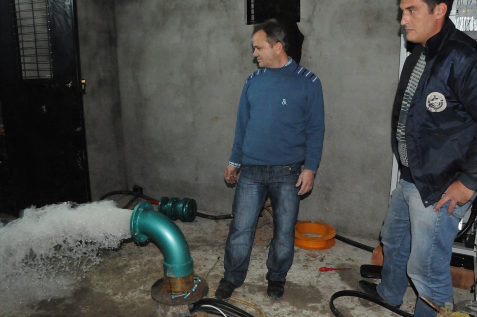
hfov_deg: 63.7
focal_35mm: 29
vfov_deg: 44.8
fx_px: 384
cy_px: 148
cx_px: 233
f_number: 7.1
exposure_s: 1/60
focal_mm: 18
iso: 3200
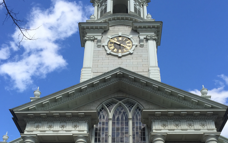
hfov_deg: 43.5
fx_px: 286
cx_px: 118
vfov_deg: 27.2
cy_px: 124
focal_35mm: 46
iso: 32
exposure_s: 1/1236
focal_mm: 4.15
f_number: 2.2
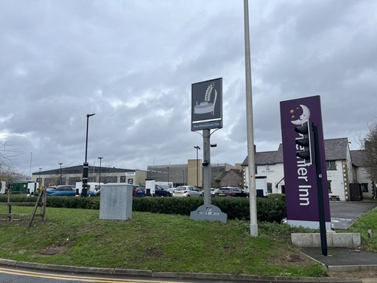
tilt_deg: +8.9
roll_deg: +0.3
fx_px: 283
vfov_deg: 53.1
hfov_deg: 67.3
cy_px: 142
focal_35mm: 26
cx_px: 188
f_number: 1.6
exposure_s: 1/992
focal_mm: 5.1
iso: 50
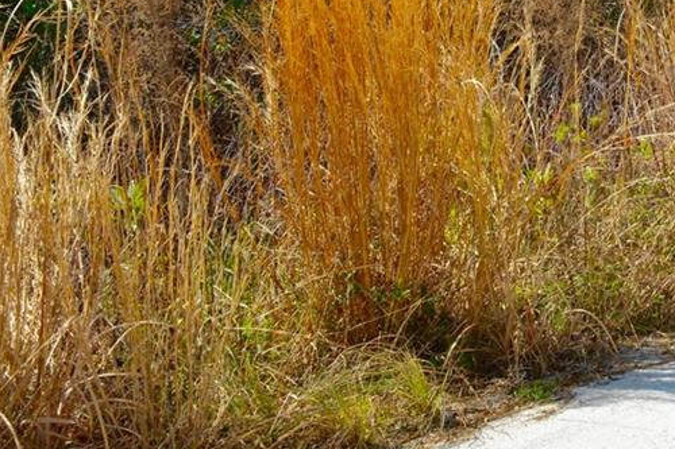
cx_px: 969
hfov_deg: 19.0
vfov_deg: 13.7
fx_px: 1799
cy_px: -138
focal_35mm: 96
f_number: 9
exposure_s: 1/320
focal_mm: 20
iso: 100
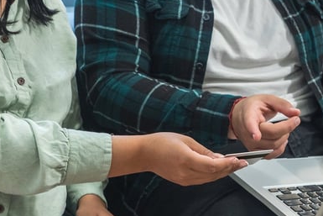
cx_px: 241
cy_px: 84
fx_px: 1002
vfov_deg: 12.3
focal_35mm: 112
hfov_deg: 18.2
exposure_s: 1/160
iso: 500
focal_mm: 23.9
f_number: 2.8
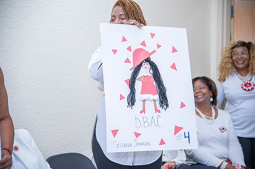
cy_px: 84
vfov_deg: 16.1
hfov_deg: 23.9
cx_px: 128
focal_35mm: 85
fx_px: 602
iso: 800
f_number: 4
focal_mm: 85
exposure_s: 1/200
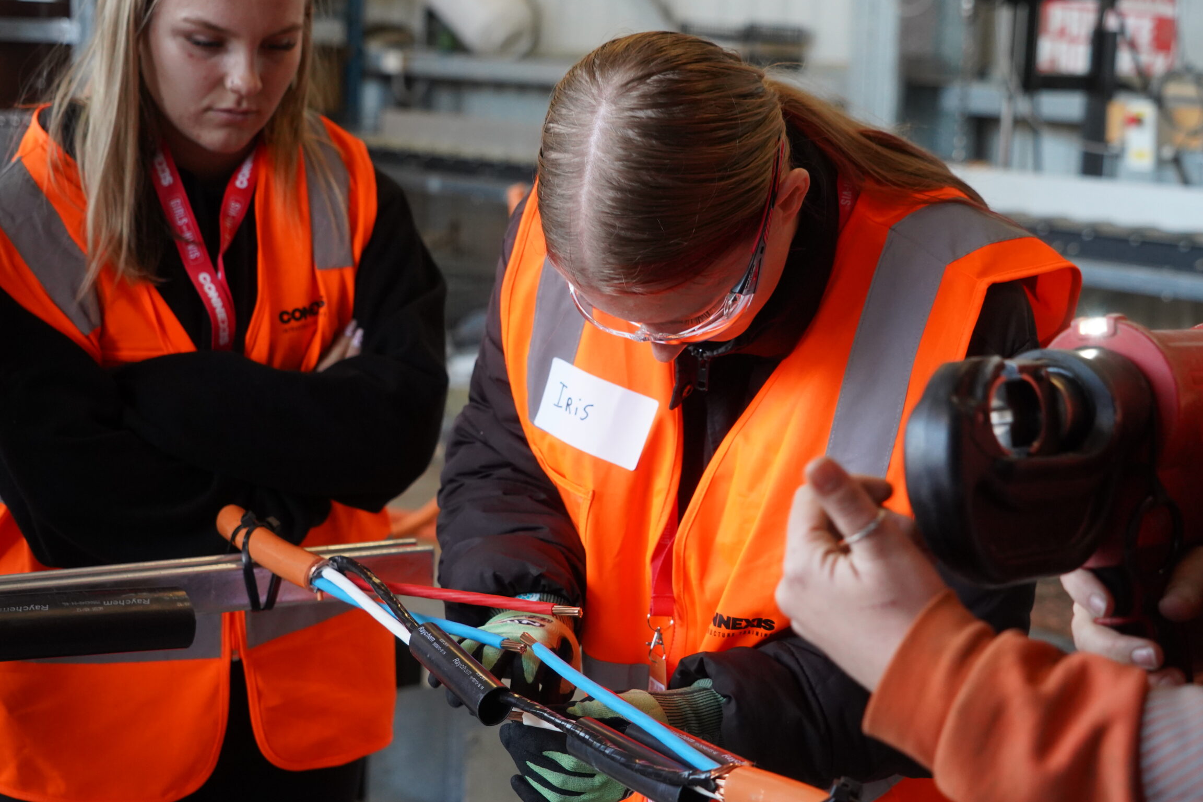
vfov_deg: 19.5
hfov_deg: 28.8
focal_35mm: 70
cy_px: 364
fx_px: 2339
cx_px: 576
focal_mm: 63
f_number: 5
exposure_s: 1/250
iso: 2500
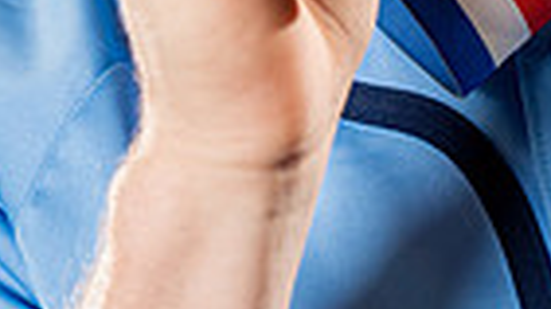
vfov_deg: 5.3
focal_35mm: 221
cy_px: -489
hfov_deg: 9.8
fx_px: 3226
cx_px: 234
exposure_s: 1/250
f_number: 5.6
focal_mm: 66
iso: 800
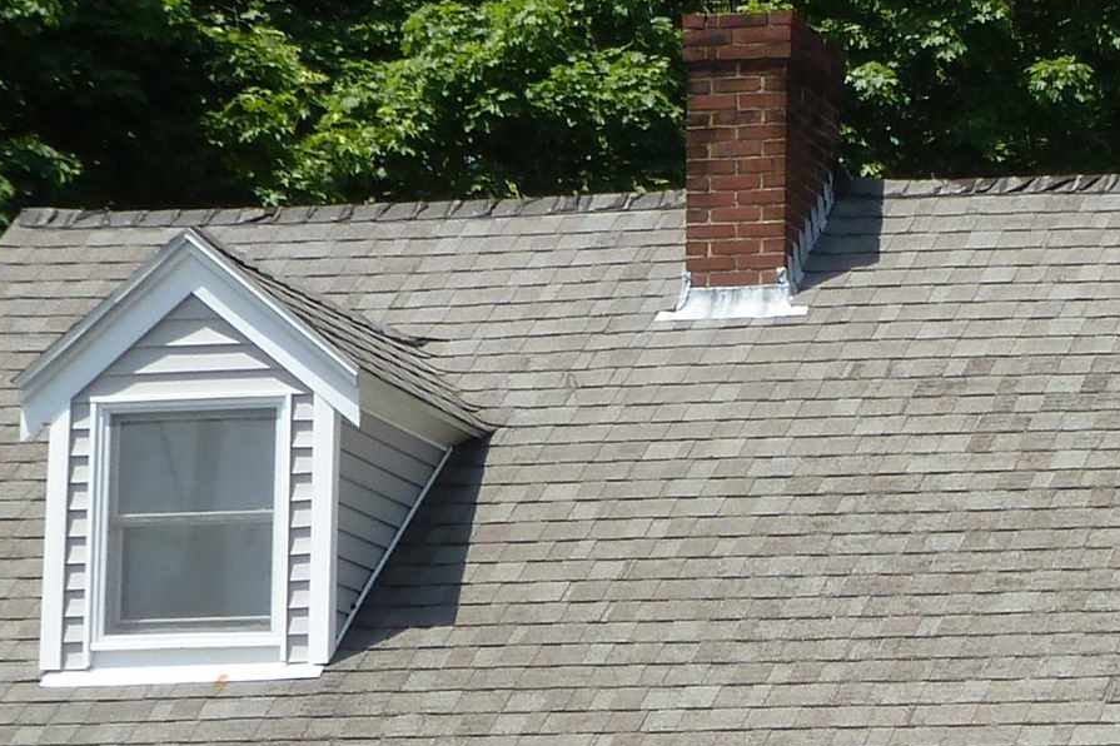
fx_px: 5442
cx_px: 1392
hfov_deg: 11.5
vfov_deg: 7.8
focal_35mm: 175
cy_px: 751
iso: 100
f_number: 4.1
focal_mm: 8.7
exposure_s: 1/500
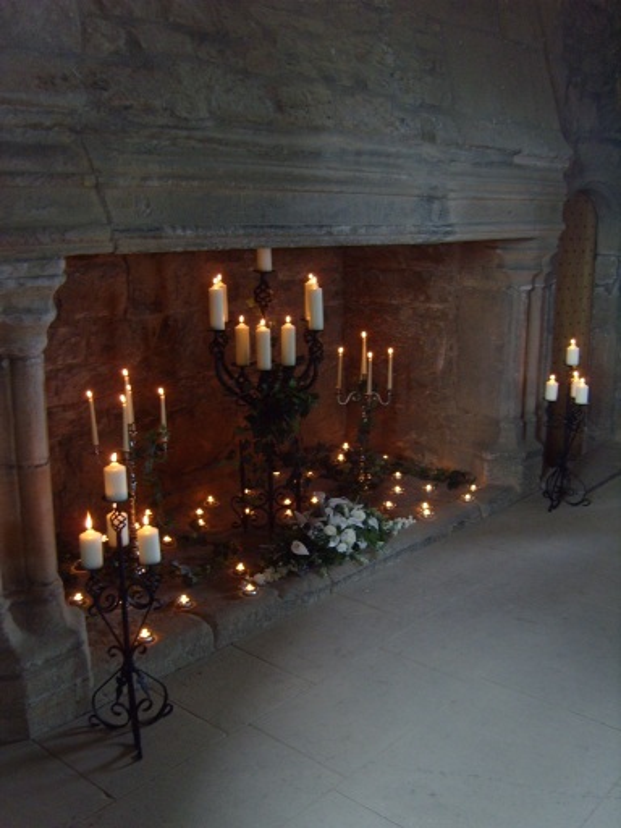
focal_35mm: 35
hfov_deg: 40.7
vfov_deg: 52.6
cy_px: 414
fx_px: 837
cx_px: 310
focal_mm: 7.4
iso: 200
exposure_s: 1/30
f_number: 2.8
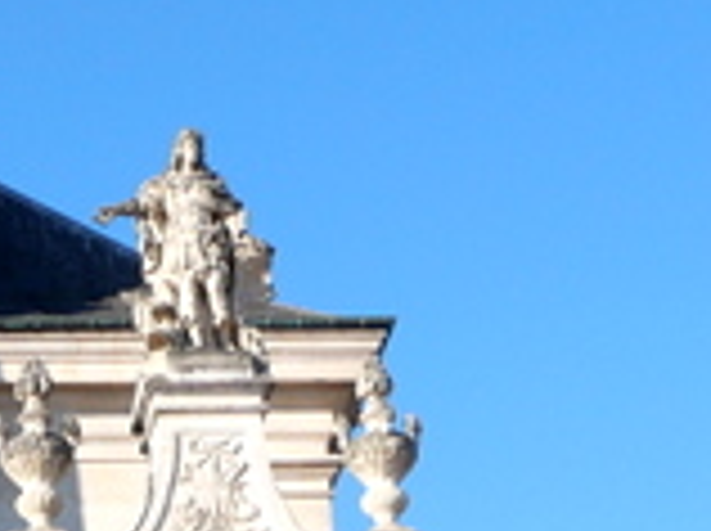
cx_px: -63
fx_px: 3117
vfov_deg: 9.4
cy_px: 824
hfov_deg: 12.8
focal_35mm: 152
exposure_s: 1/320
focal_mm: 15
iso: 800
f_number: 7.1
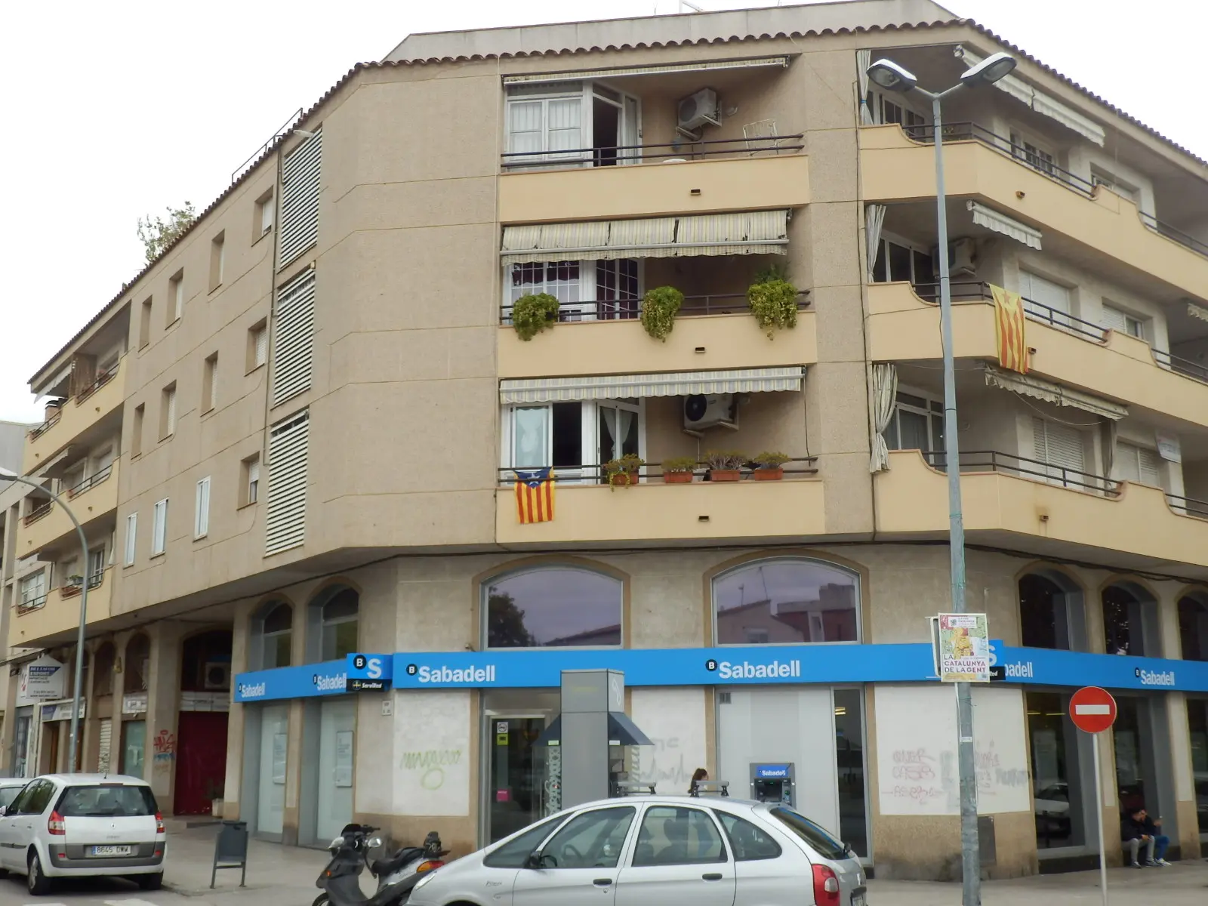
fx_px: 1535
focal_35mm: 44
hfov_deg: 42.9
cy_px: 453
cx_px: 604
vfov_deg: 32.9
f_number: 4.2
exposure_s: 1/320
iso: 80
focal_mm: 7.9
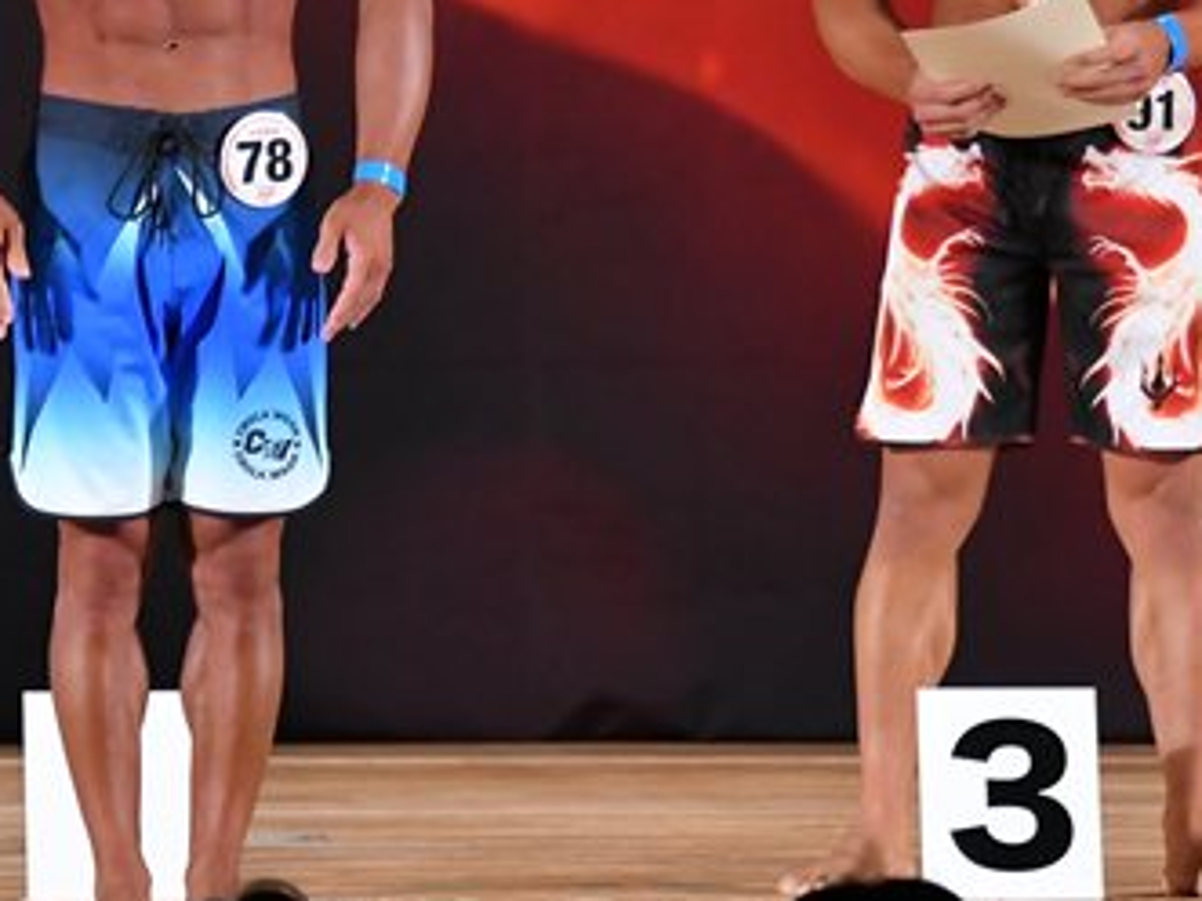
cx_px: 147
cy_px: 120
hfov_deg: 3.9
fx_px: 17599
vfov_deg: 2.9
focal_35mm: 507
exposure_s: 1/400
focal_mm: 150
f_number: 5.6
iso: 3200
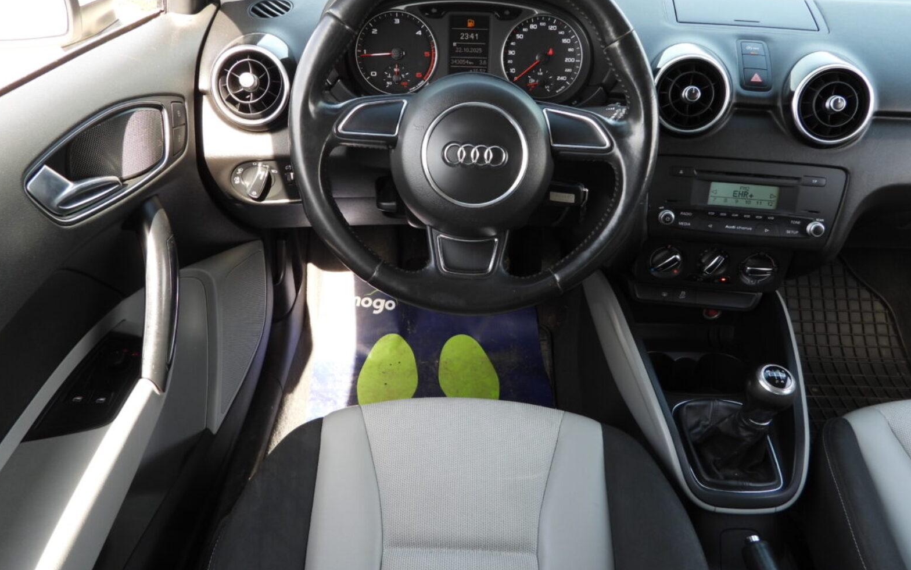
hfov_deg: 70.4
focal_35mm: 26
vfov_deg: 47.6
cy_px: 263
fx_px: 646
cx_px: 458
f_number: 2.8
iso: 100
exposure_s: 1/100
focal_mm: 4.3
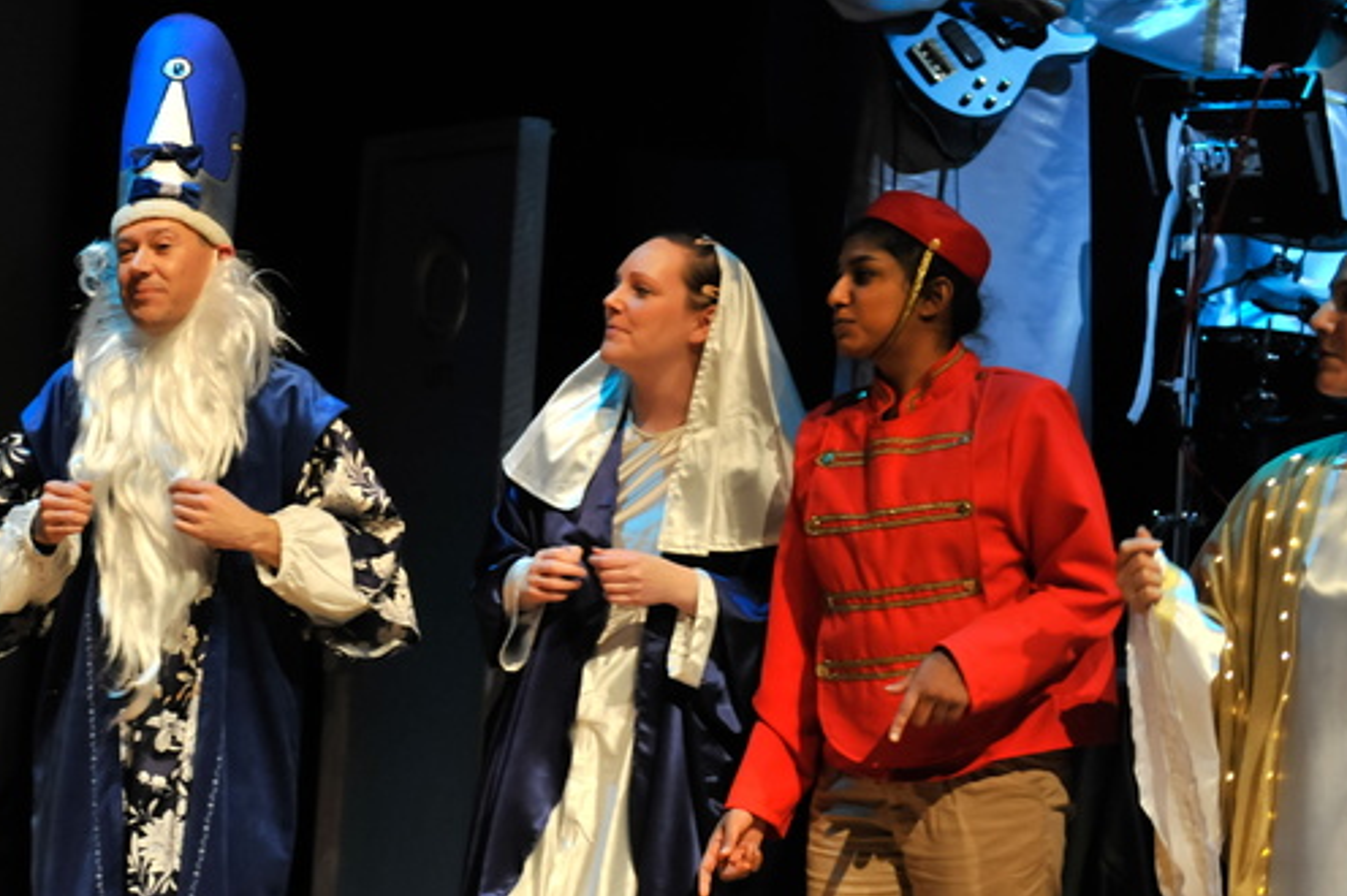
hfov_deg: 20.4
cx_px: 291
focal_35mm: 99
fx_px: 3702
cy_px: 515
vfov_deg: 13.8
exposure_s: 1/200
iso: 2000
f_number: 3.5
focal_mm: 62
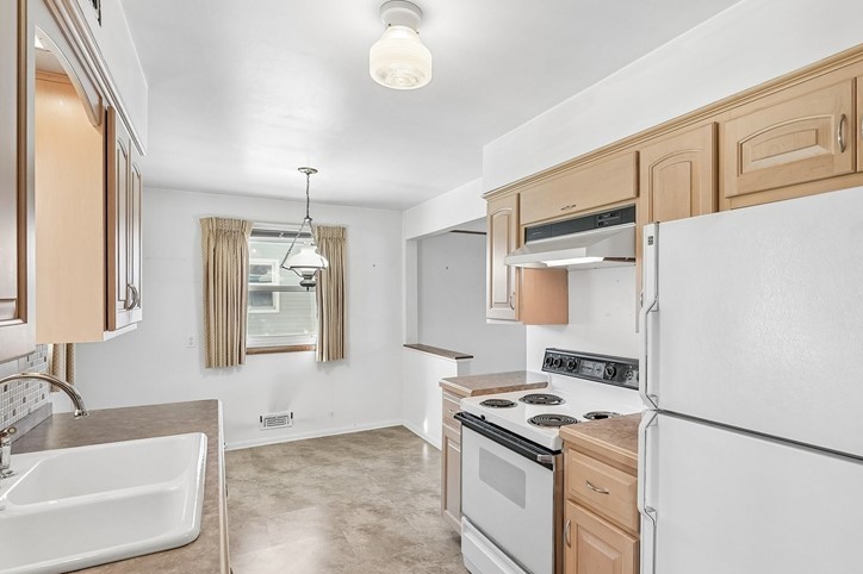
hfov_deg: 89.7
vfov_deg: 67.2
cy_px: 316
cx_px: 476
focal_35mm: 18
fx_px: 431
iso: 400
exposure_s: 1/25
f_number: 8
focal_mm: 12
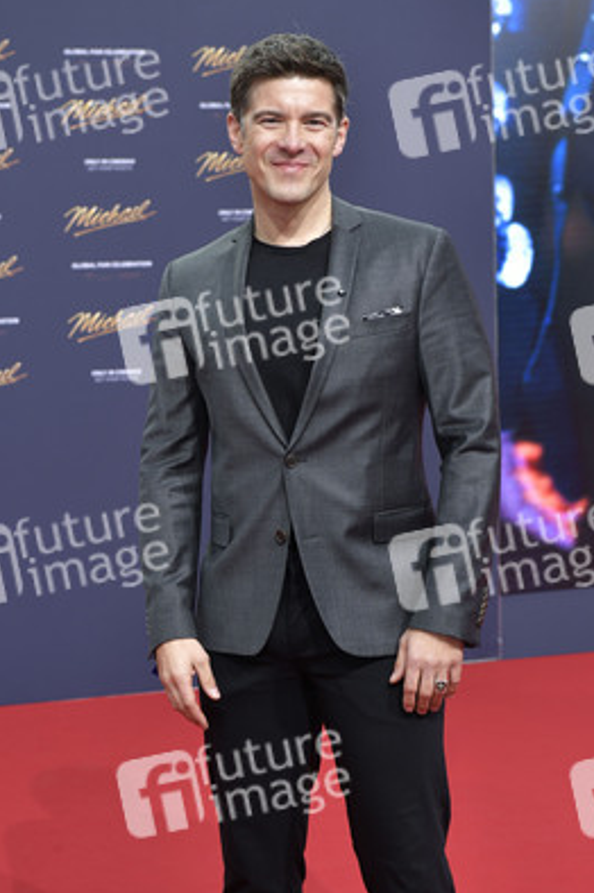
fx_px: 1760
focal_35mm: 71
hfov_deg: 19.2
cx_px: 299
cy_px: 444
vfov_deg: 28.5
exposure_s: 1/250
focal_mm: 70
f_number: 5.6
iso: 400
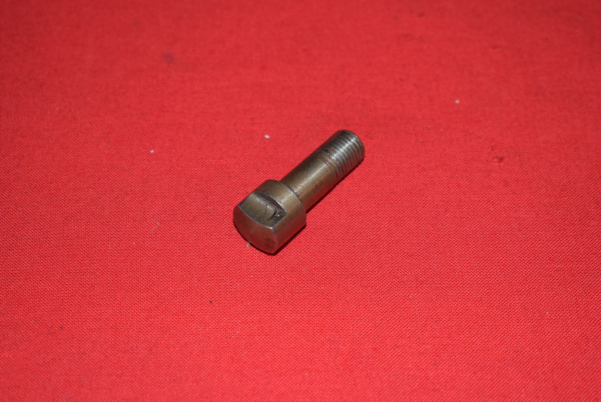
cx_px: 300
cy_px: 201
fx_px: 1378
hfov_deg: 24.6
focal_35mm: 82
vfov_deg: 16.6
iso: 640
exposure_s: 1/125
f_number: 5.6
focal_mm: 55
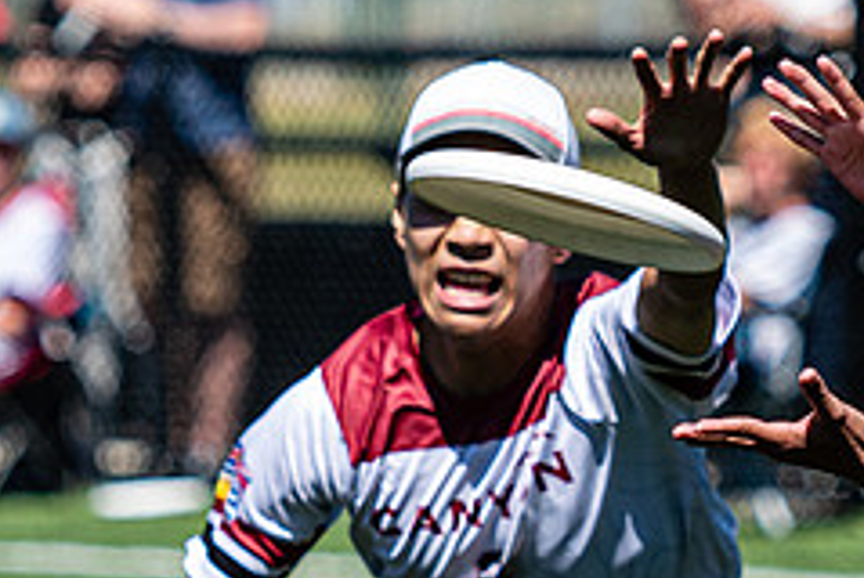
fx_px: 16940
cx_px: 961
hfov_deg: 2.9
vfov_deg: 2.0
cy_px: 467
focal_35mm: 705
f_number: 3.2
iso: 160
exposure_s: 1/2000
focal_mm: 135
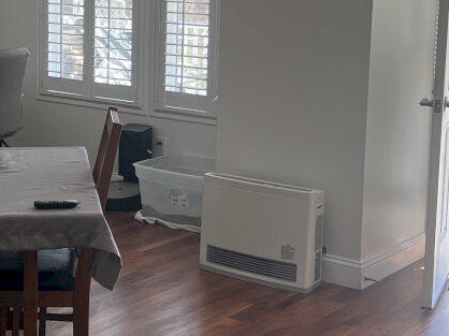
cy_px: 123
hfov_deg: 23.4
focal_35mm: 83
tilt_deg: -8.6
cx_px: 139
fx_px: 1076
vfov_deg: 17.7
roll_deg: -1.5
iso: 40
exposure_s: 1/169
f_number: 1.5
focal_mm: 5.7
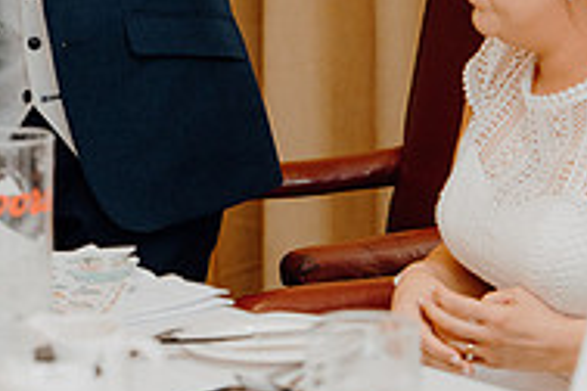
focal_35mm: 187
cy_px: -107
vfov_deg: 7.3
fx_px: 3049
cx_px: 102
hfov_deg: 11.0
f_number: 2.8
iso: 1250
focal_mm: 61
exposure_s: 1/200
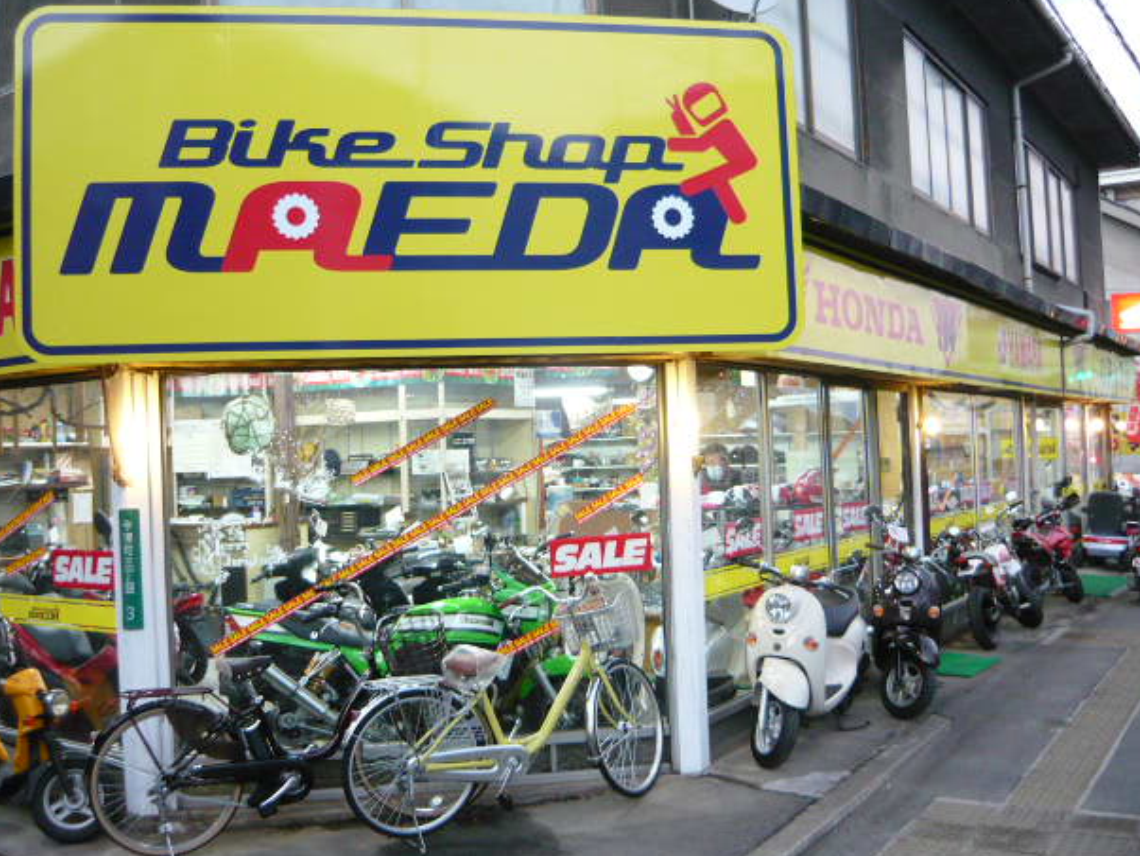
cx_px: 552
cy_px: 442
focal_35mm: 35
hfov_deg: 52.6
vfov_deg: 40.7
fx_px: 1153
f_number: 2.8
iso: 400
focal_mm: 5.5
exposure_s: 1/25
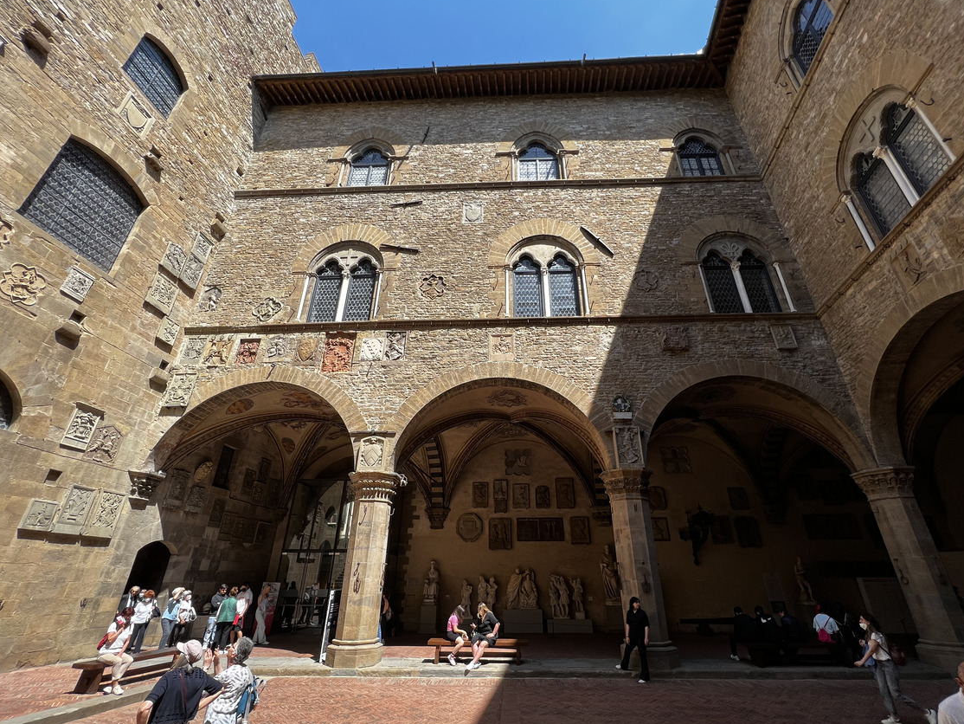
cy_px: 384
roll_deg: +0.4
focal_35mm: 14
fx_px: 390
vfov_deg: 85.6
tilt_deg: +25.3
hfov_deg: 102.0
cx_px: 498
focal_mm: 1.57
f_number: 1.8
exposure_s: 1/752
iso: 32
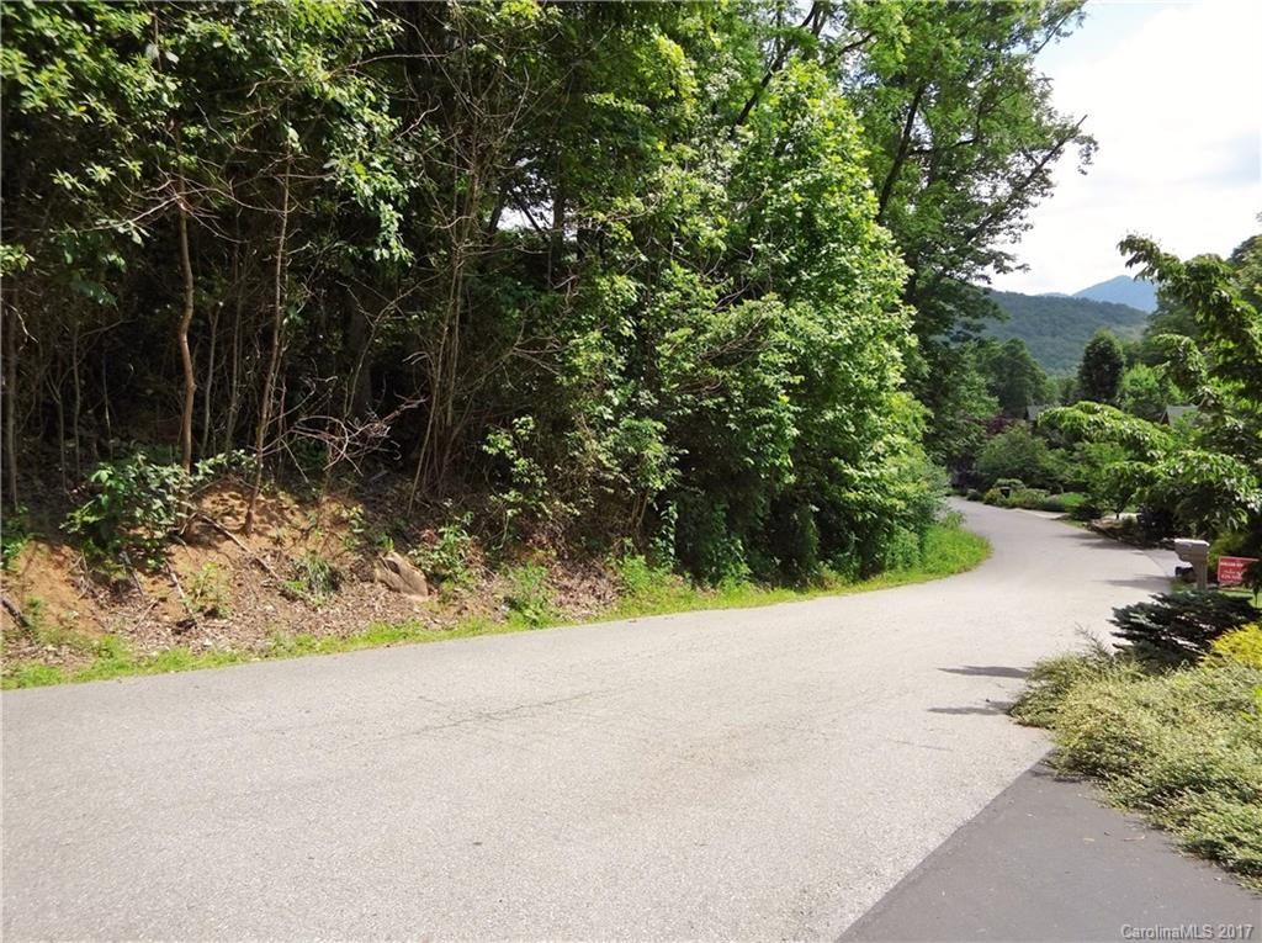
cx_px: 631
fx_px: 910
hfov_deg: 69.5
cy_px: 472
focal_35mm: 25
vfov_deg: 54.8
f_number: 3.5
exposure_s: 1/1000
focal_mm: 4.5
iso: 100
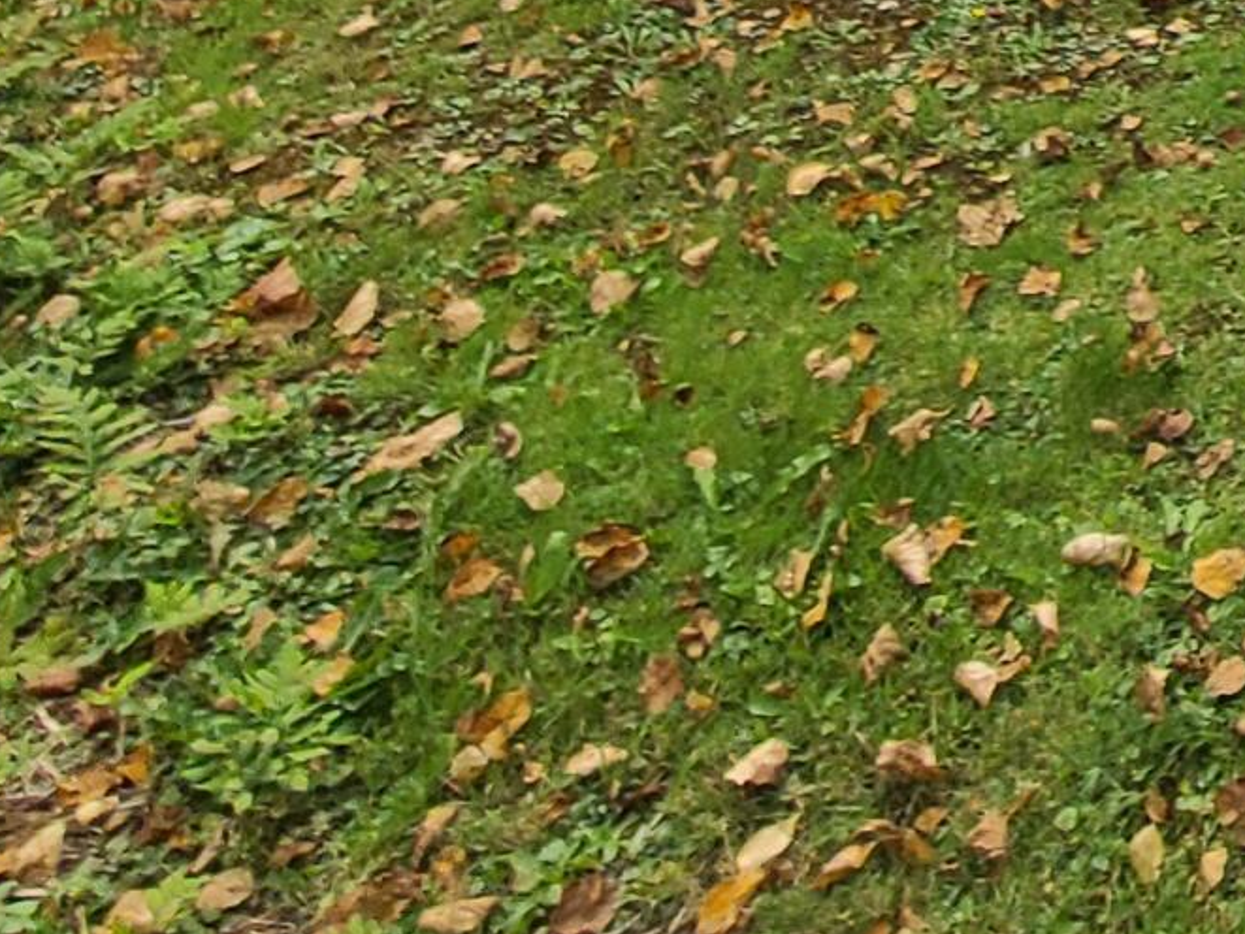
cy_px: -878
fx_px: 2122
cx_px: 1927
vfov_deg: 18.0
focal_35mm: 59
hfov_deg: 24.4
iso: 50
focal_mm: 2.2
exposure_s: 1/550
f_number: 2.2
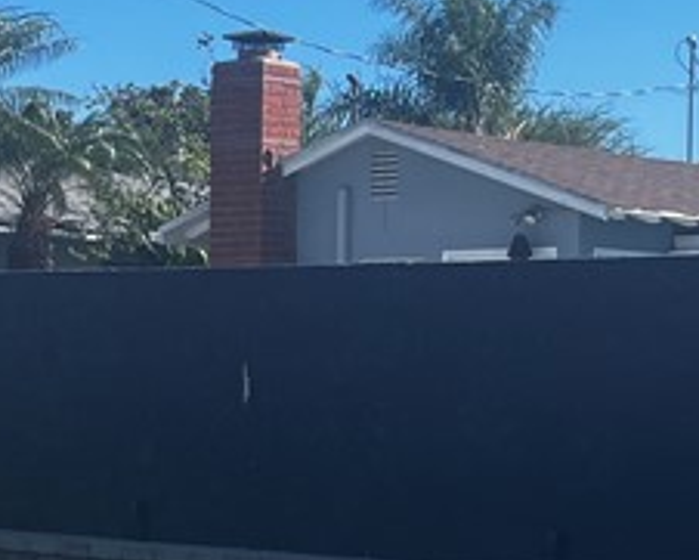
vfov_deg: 13.3
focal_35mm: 115
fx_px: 2380
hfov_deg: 16.7
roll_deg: -0.6
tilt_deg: -3.8
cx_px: 260
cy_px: 526
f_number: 1.6
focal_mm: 5.1
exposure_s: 1/2062
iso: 50
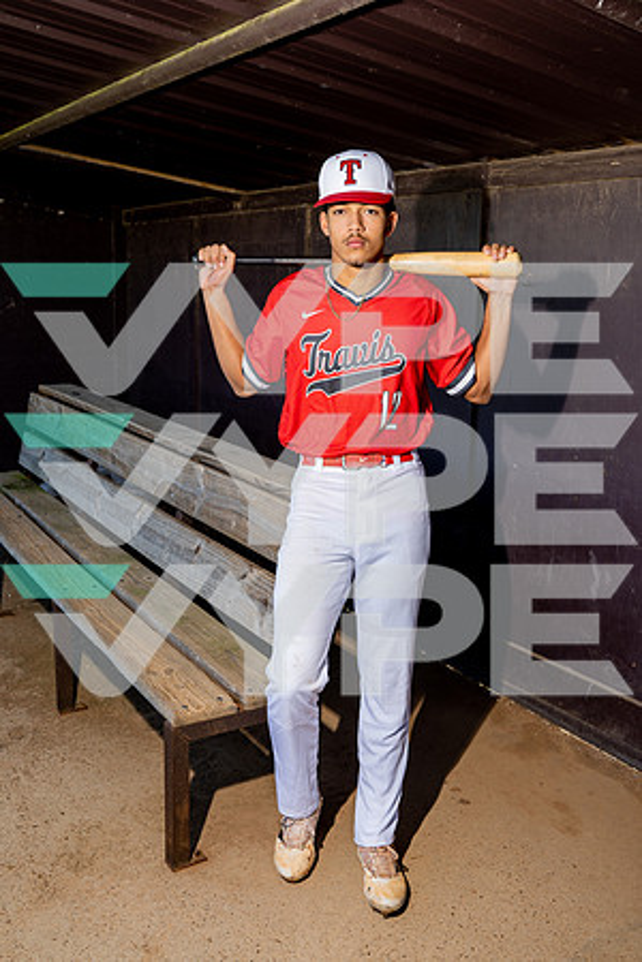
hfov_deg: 37.9
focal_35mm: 35
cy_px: 481
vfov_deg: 54.4
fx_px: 936
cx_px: 321
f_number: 5.6
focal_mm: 35
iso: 200
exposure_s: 1/250
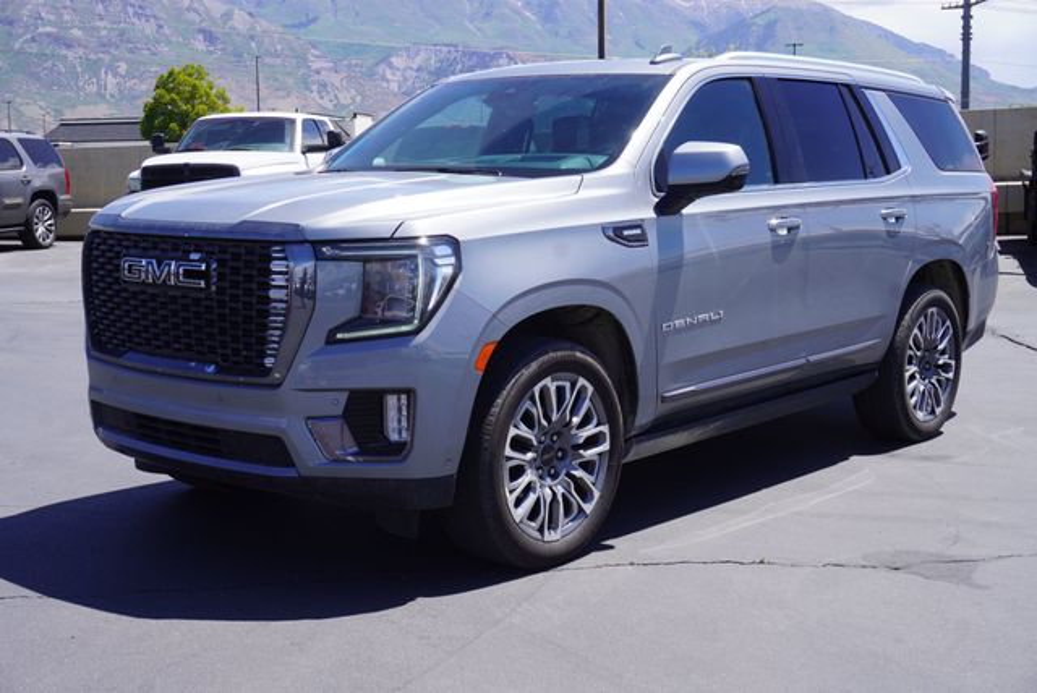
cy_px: 346
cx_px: 518
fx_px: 1341
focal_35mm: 46
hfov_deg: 42.3
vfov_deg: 29.0
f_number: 10
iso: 100
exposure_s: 1/125
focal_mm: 31
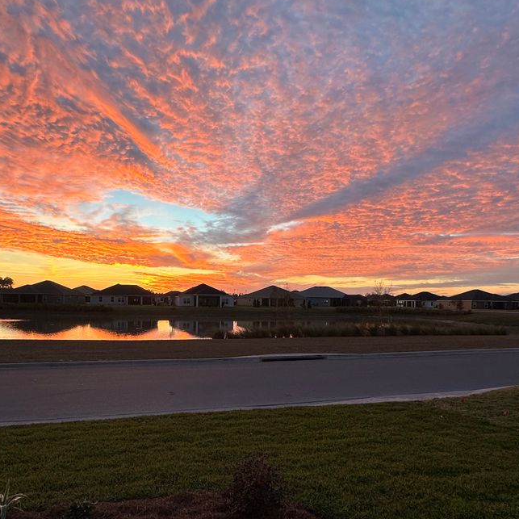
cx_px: 233
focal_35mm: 25
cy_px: 318
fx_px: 424
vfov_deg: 62.2
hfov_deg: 62.8
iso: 50
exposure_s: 1/99
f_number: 2.2
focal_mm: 2.22
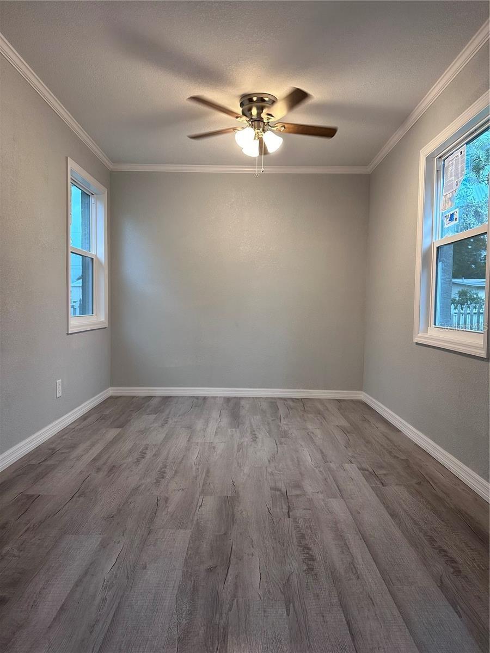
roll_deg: -1.3
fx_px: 453
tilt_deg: -1.8
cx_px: 245
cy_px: 326
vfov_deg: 71.6
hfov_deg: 56.8
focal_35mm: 24
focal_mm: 6.86
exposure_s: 1/120
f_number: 1.78
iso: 200
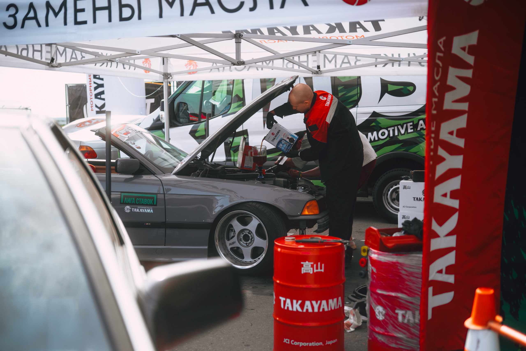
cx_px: 276
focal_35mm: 43
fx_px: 625
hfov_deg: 45.6
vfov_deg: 31.4
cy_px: 184
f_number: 2.2
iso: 800
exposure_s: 1/6400
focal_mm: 40
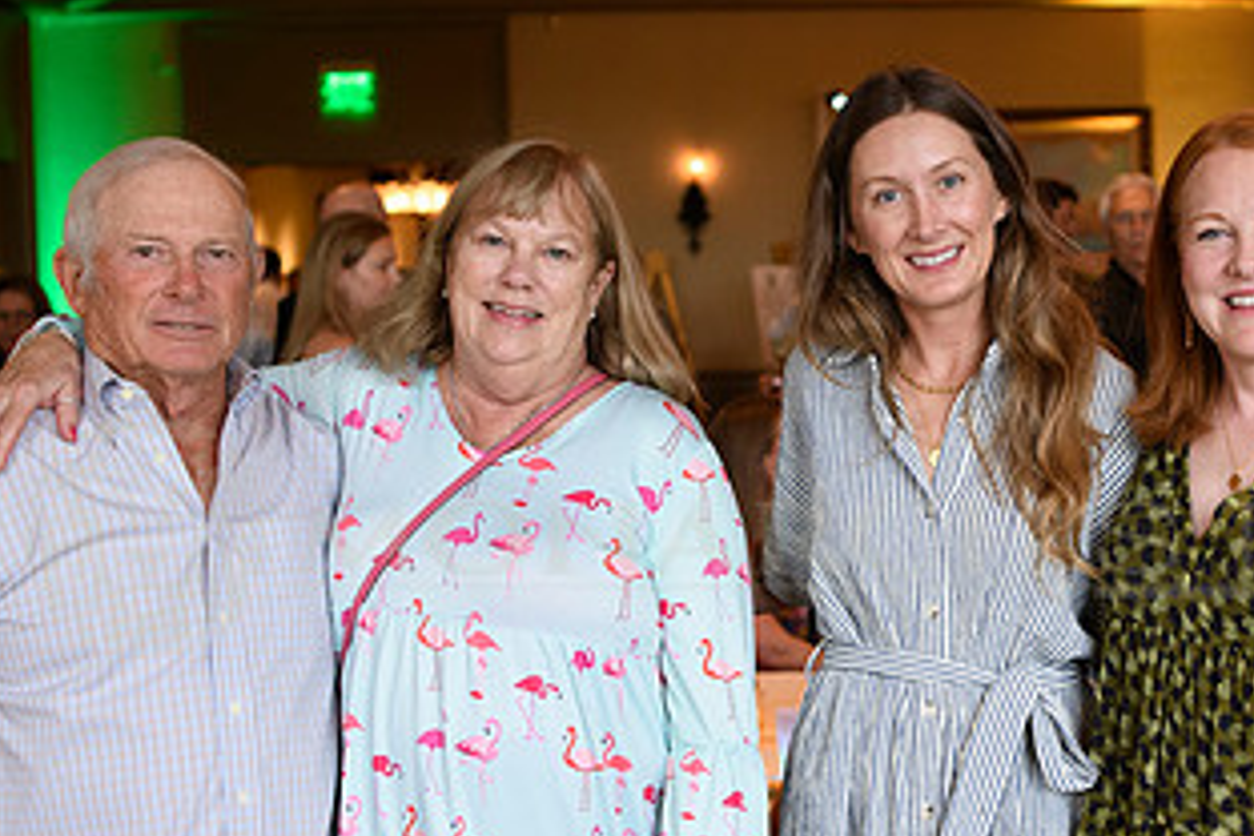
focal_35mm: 71
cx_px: 952
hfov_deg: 28.0
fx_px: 2473
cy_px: 524
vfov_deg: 19.2
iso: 1000
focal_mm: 35
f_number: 2.8
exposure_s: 1/125
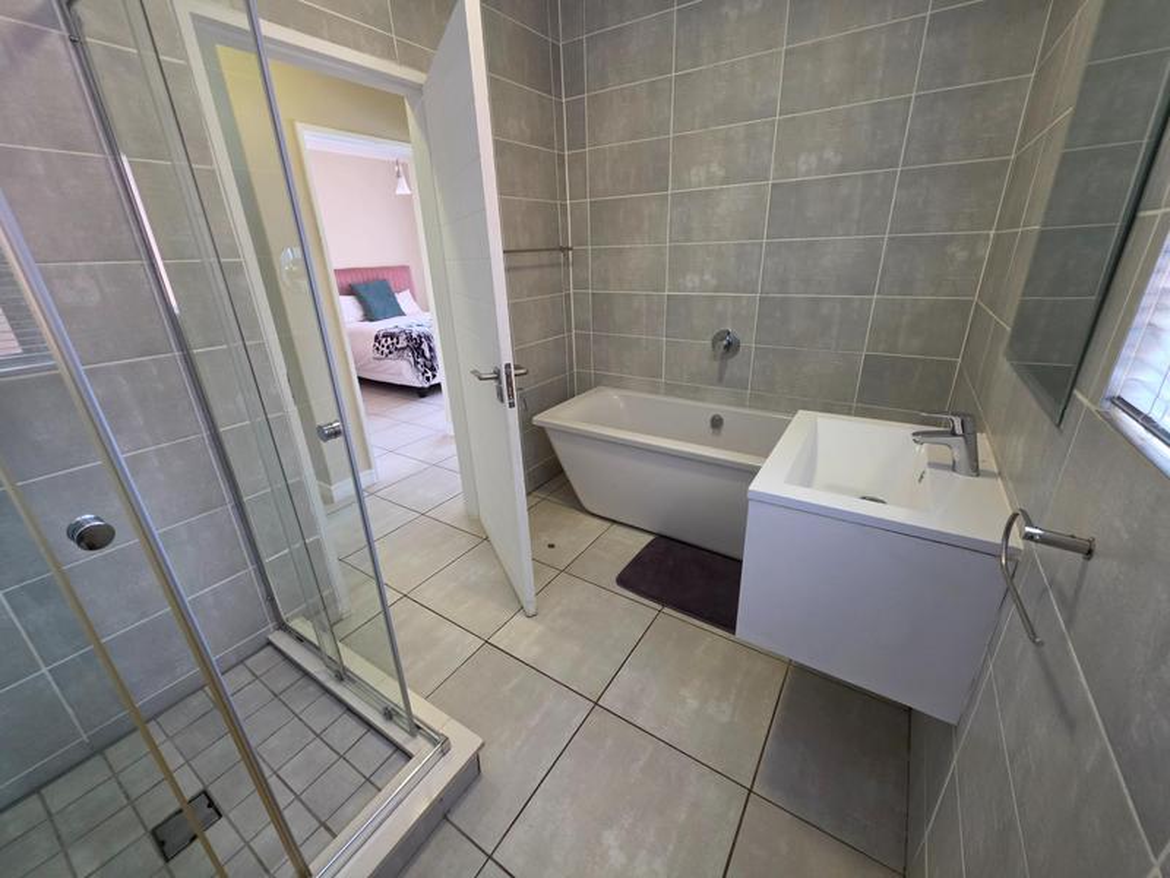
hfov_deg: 106.2
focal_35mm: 13
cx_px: 585
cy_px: 439
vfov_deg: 89.9
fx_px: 439
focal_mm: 2.2
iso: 200
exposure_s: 1/50
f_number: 1.9
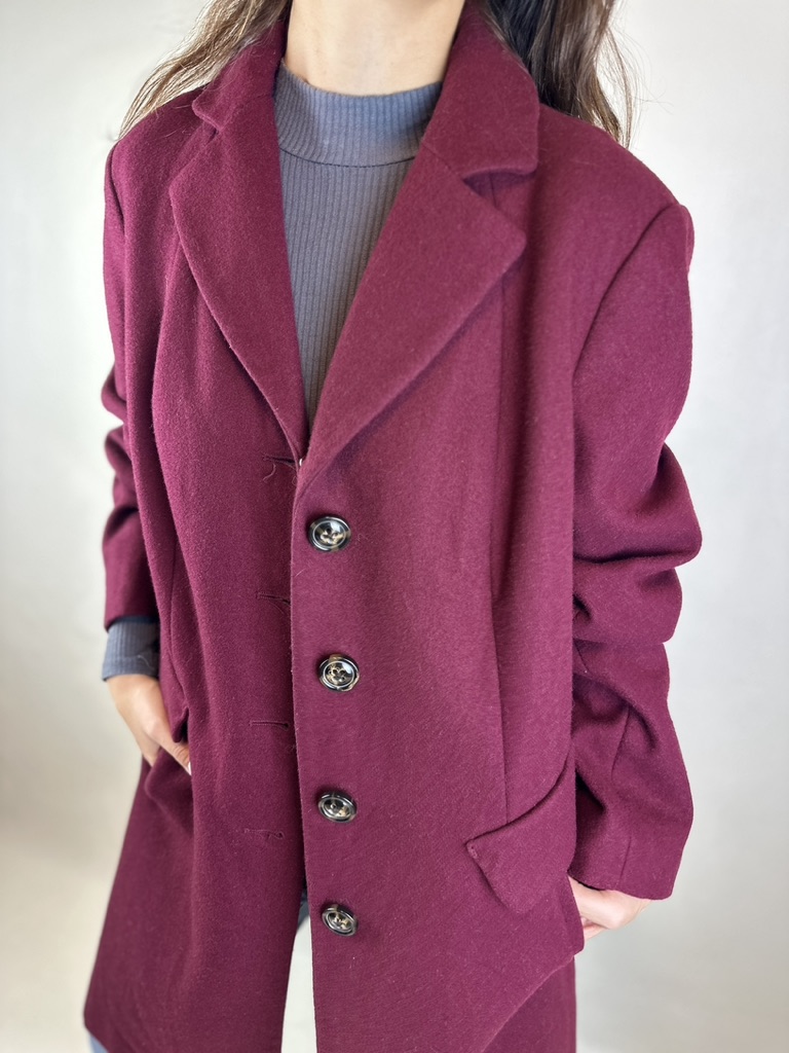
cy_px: 526
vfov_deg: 71.6
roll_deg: -3.0
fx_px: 729
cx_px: 394
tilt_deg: -24.2
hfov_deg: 56.8
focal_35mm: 24
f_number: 1.78
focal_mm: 6.86
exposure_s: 1/125
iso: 50
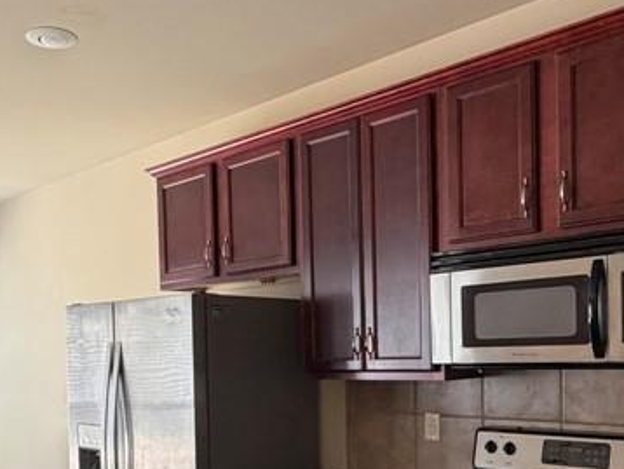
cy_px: 380
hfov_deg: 46.5
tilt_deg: -3.0
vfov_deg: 34.8
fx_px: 722
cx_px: 248
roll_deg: +1.7
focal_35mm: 40
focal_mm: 2.22
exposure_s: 1/121
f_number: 2.2
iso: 200
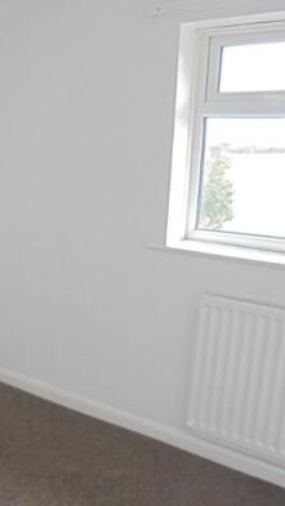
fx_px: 564
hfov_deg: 25.9
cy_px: 256
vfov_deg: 48.4
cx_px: -38
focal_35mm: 42
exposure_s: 1/30
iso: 320
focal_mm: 4.6
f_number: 3.5
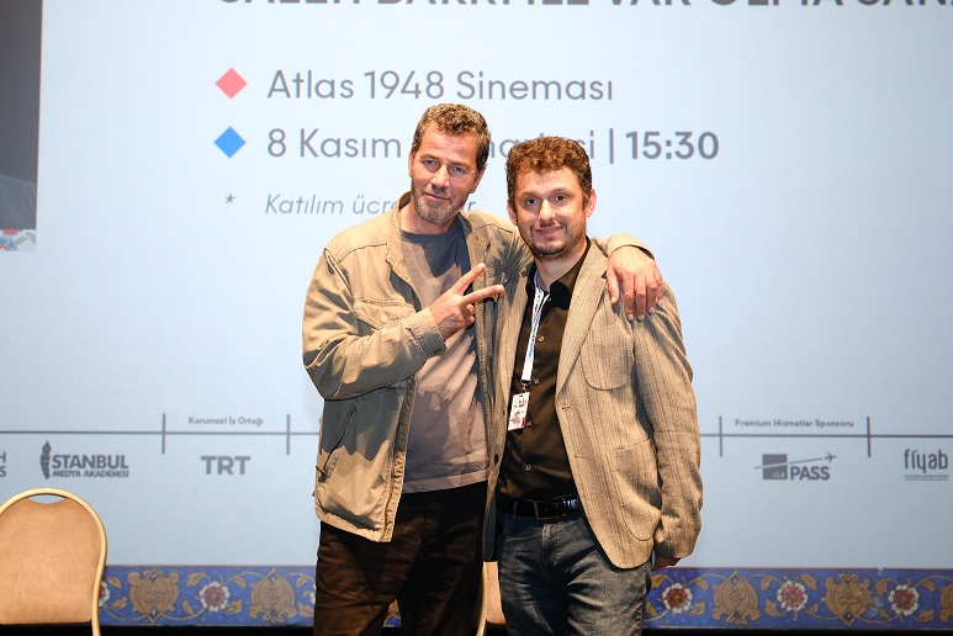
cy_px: 318
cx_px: 476
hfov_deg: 34.5
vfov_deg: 23.4
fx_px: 1536
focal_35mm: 58
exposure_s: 1/60
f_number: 5
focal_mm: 38.8
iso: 3200
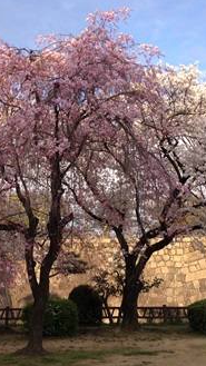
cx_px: 96
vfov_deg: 39.9
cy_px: 180
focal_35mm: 52
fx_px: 505
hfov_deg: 23.0
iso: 50
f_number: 2.4
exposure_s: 1/431
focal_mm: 4.28
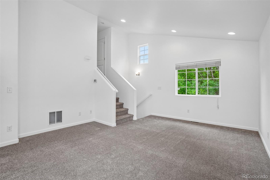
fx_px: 124
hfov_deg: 95.0
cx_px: 135
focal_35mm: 16
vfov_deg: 72.0
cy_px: 90
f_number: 8
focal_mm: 11
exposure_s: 1/40
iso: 400
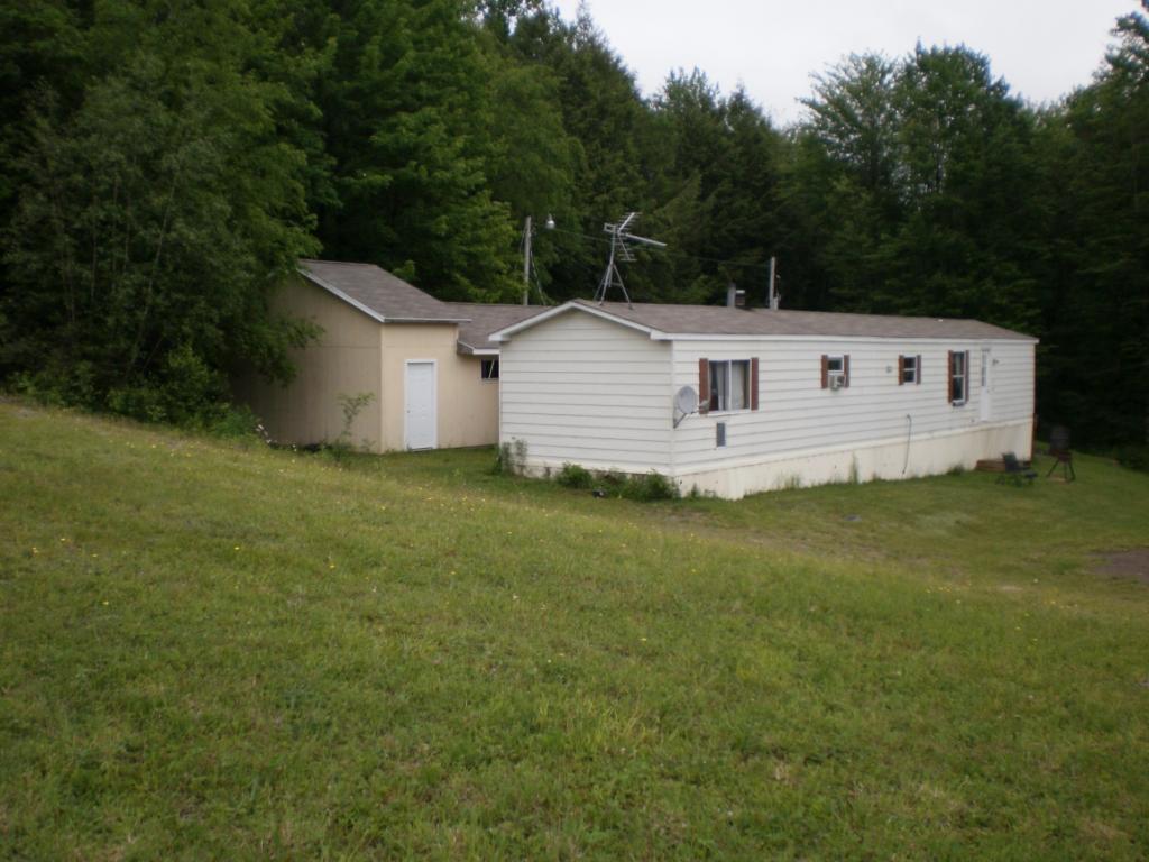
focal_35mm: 36
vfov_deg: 39.7
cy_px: 431
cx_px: 574
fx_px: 1195
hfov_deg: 51.4
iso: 100
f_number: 3.1
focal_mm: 6.3
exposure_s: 1/400
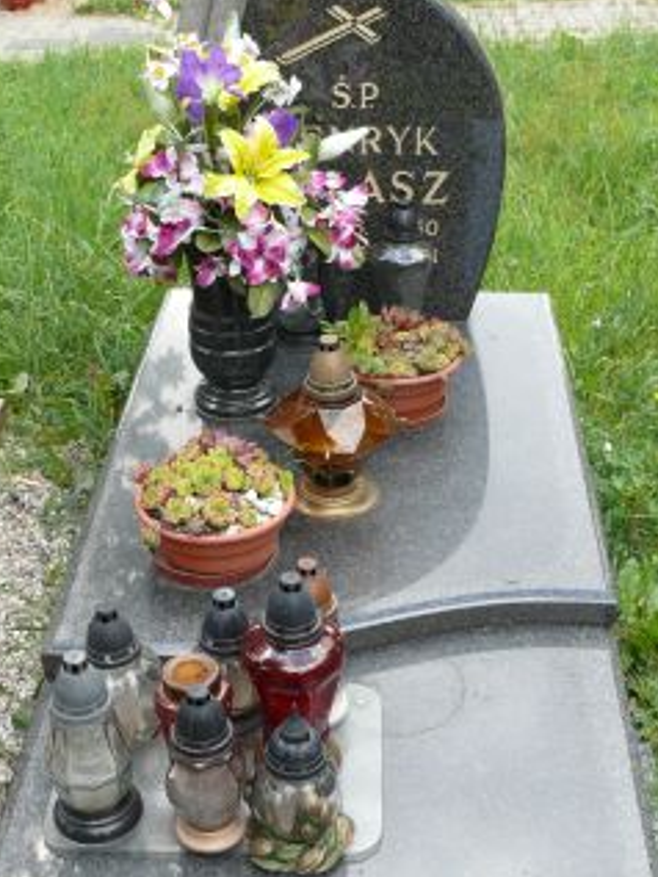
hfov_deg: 27.5
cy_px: 506
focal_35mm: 53
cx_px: 365
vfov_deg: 36.1
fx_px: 1342
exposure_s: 1/100
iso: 100
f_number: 3.6
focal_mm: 7.4
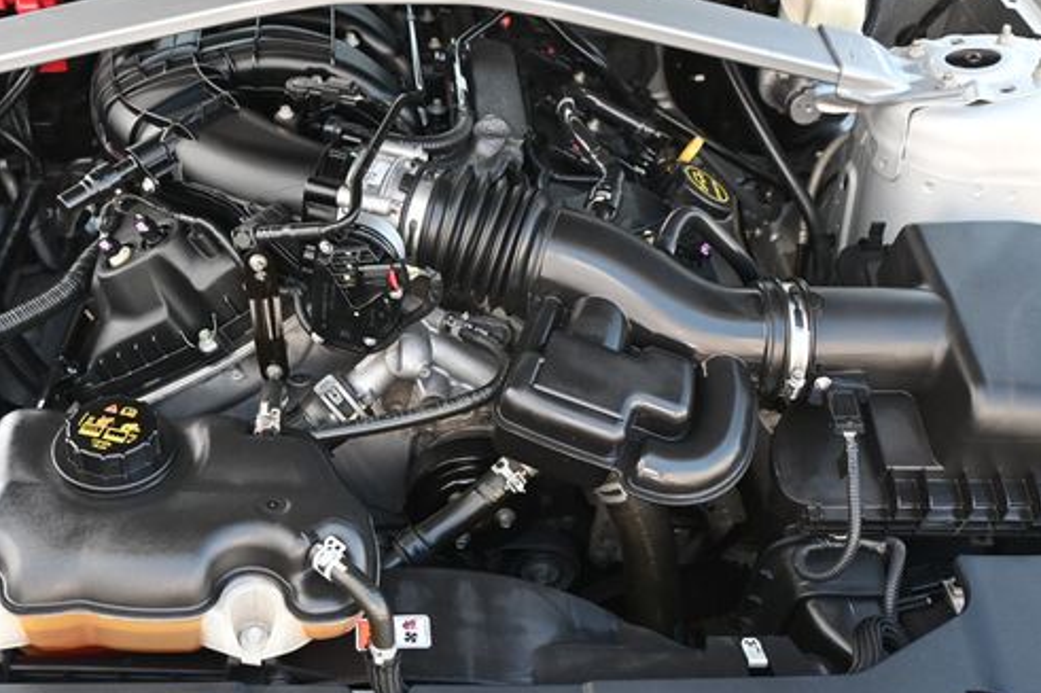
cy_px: 354
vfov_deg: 31.2
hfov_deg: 45.1
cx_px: 403
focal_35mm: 43
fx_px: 1243
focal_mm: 22
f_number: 4
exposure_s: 1/125
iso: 640
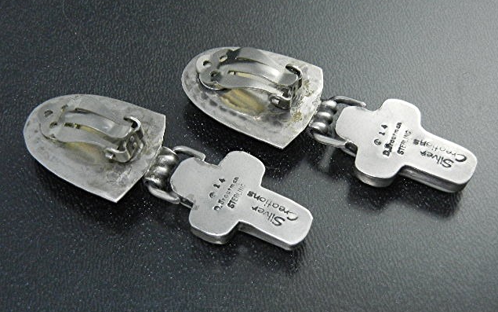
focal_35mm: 63
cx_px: 250
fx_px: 855
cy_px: 147
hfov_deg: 32.5
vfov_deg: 20.6
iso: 748
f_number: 8
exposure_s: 1/30
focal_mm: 10.6
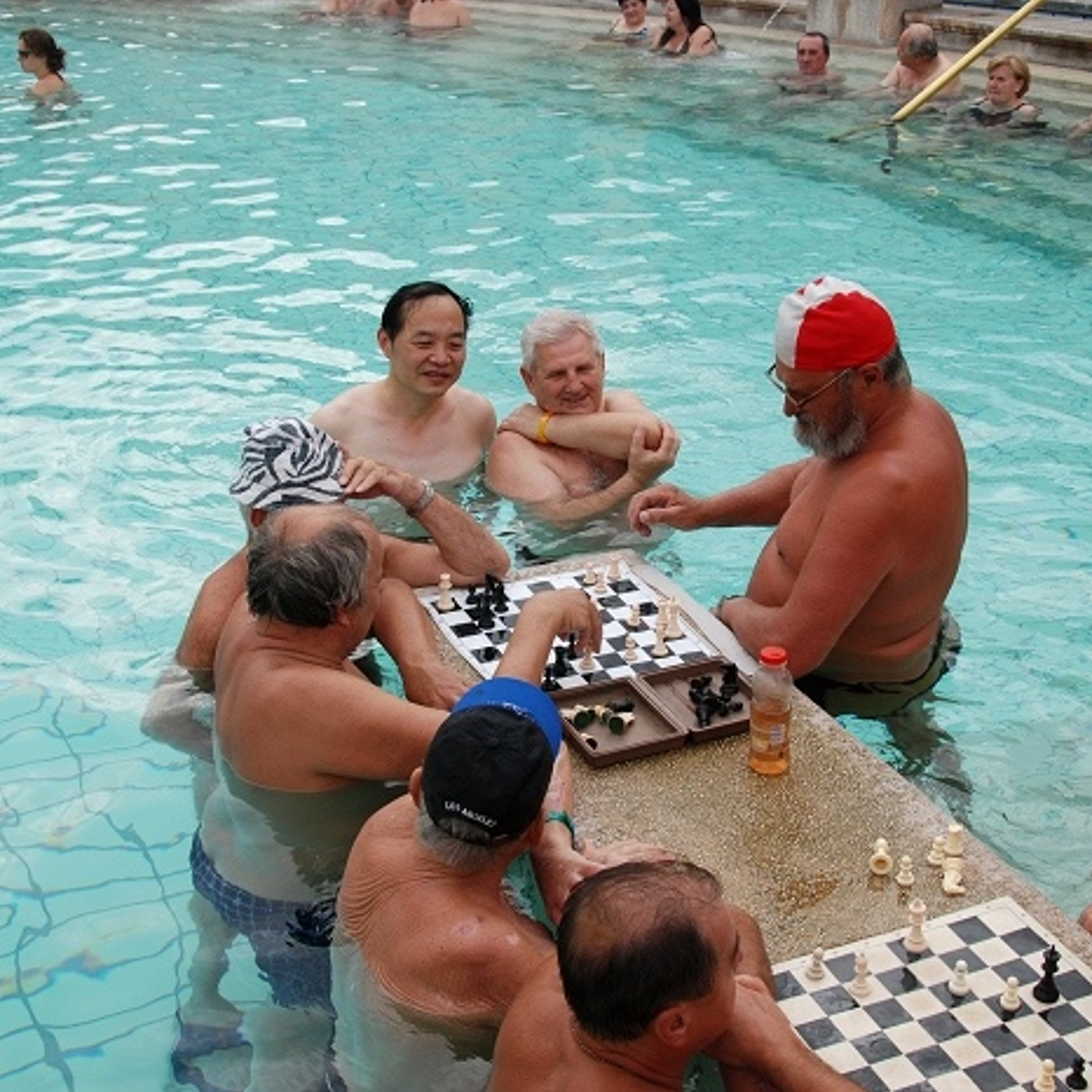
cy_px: 547
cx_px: 558
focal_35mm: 46
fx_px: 1642
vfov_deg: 36.8
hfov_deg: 36.8
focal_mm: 24
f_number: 9
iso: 200
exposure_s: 1/320
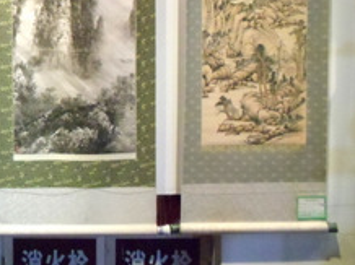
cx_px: -50
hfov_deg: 18.6
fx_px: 1035
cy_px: -12
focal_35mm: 101
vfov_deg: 14.3
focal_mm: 6
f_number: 3.5
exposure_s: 1/30
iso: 800
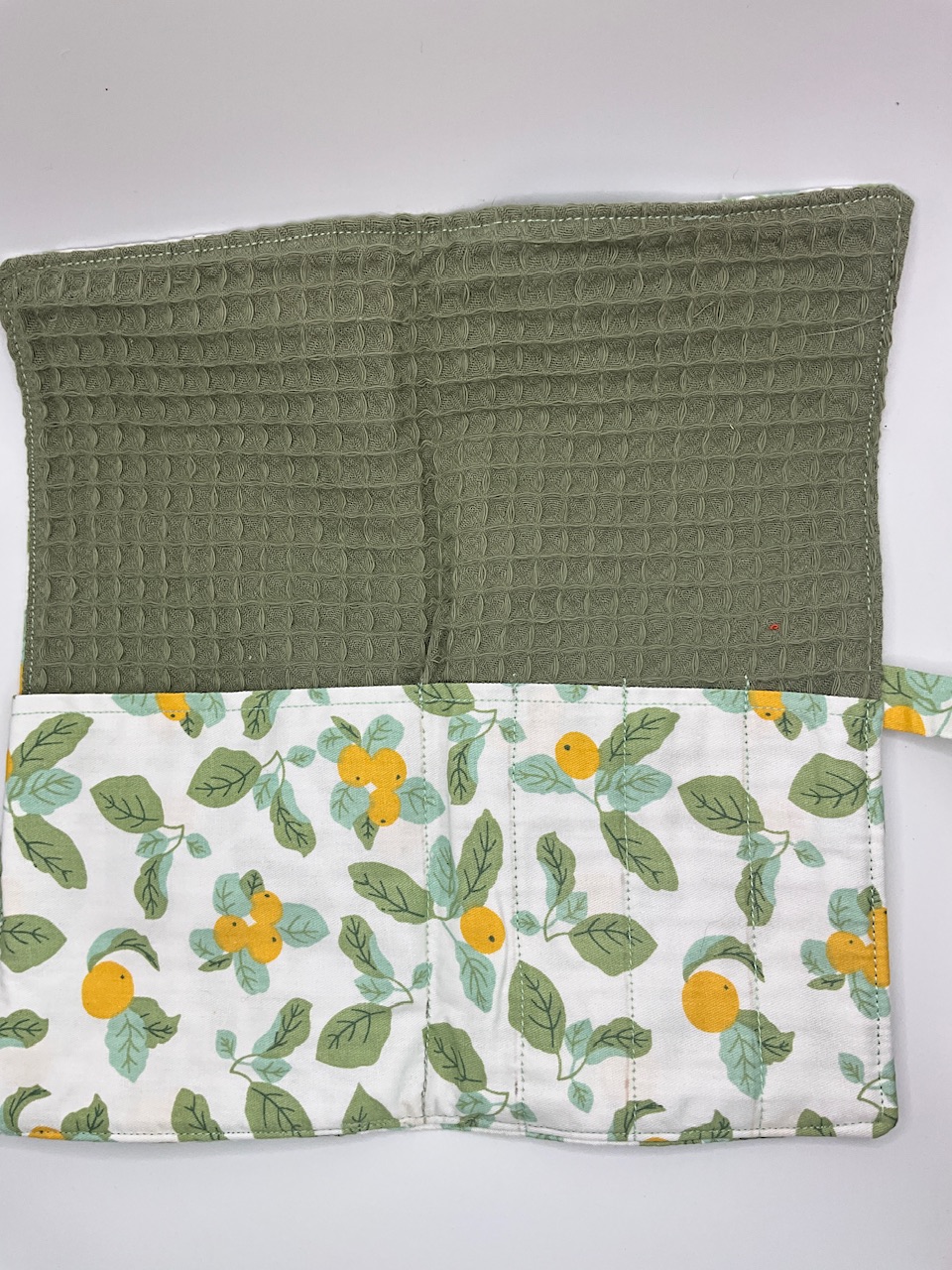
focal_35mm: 29
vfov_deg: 61.7
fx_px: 1063
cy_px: 635
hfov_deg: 48.2
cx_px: 476
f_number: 1.8
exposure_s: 1/217
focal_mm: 3
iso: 20
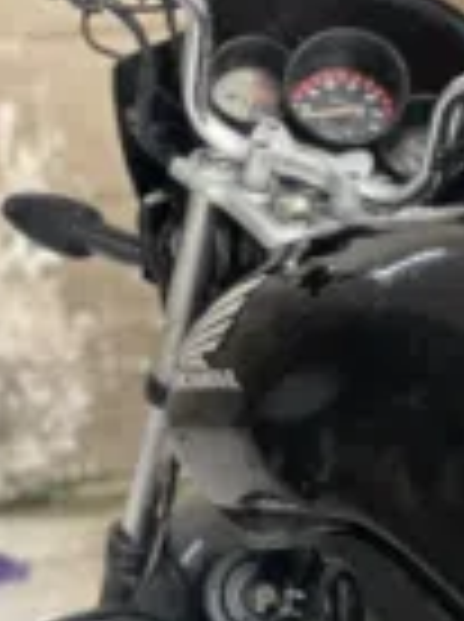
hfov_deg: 6.5
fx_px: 4016
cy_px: 824
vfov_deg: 8.7
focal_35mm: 224
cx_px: 635
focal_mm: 9
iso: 200
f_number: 2.8
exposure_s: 1/33
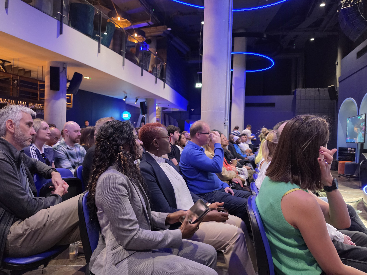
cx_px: 184
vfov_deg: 58.9
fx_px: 244
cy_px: 138
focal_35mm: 23
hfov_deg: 73.9
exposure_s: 1/66.7
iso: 800
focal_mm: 6.5
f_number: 1.4
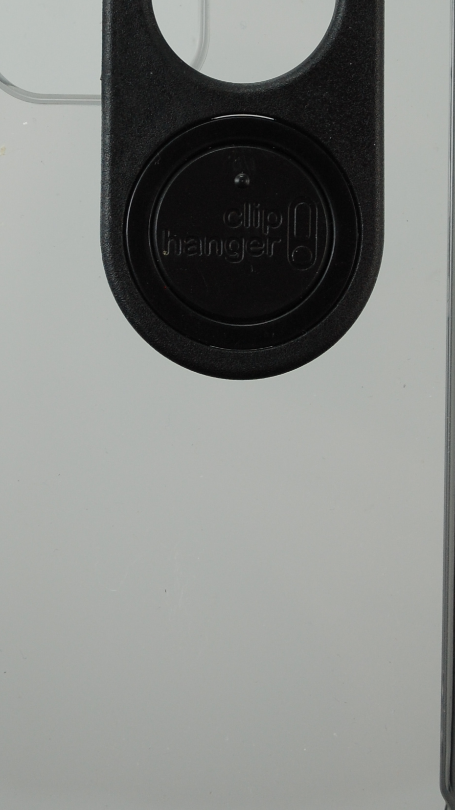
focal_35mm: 100
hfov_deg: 12.1
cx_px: 252
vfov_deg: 21.2
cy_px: 202
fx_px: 2144
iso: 400
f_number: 5.3
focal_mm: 35
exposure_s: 1/60
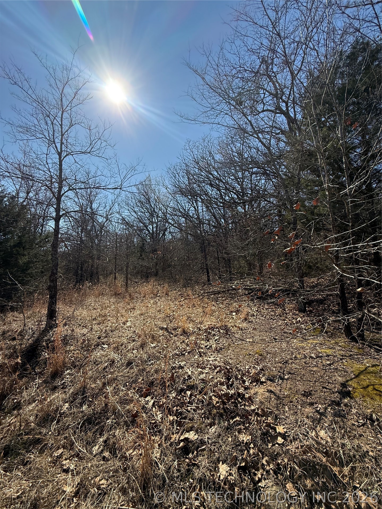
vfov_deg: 102.1
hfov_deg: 85.7
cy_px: 254
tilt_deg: +7.6
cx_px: 191
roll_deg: +0.9
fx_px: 206
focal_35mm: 14
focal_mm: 2.22
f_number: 2.2
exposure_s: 1/1698
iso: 50
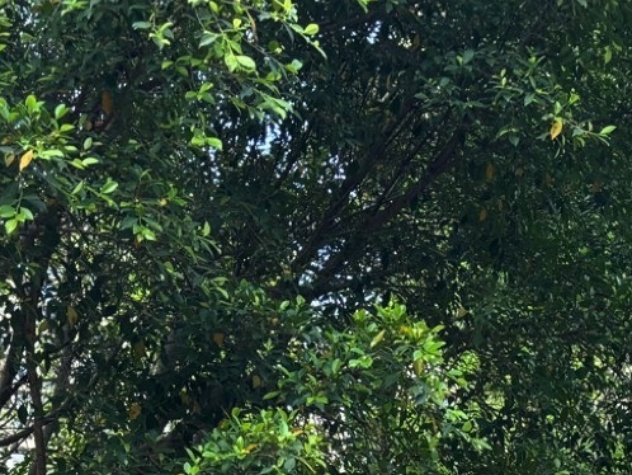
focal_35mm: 107
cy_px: 958
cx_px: 567
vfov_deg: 12.2
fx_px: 1954
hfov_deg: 18.1
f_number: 1.6
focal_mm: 5.96
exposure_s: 1/230
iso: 40
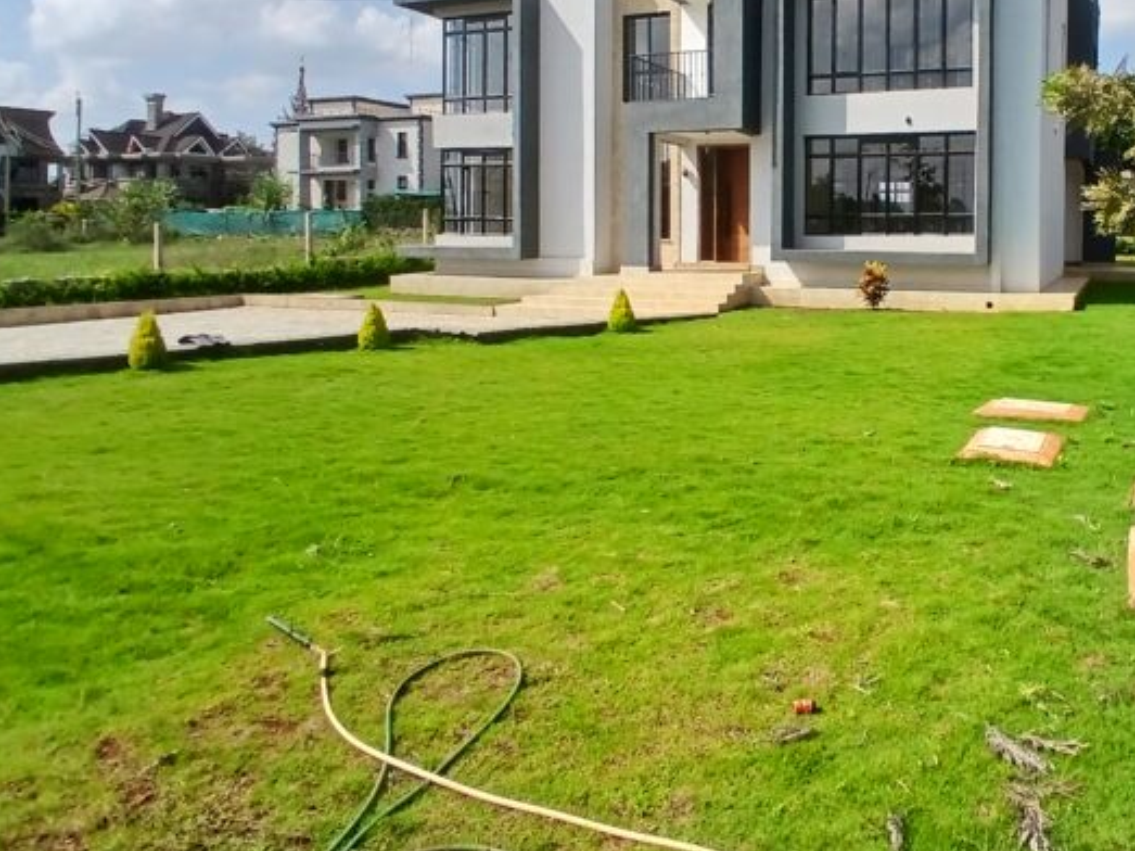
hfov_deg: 63.6
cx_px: 844
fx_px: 852
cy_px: 252
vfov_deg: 51.6
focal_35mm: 26
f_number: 2.2
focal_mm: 1.4
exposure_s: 1/1761
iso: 50
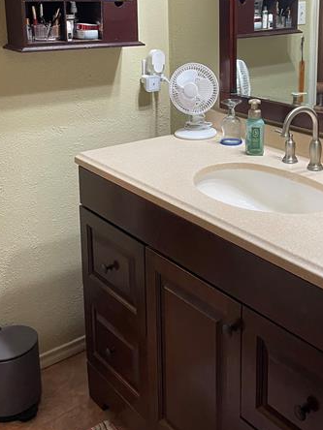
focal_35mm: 45
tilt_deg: -11.3
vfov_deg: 40.7
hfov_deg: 31.7
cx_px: 239
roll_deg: +0.4
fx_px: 560
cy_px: 102
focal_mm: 4.2
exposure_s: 1/60
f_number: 1.6
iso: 160
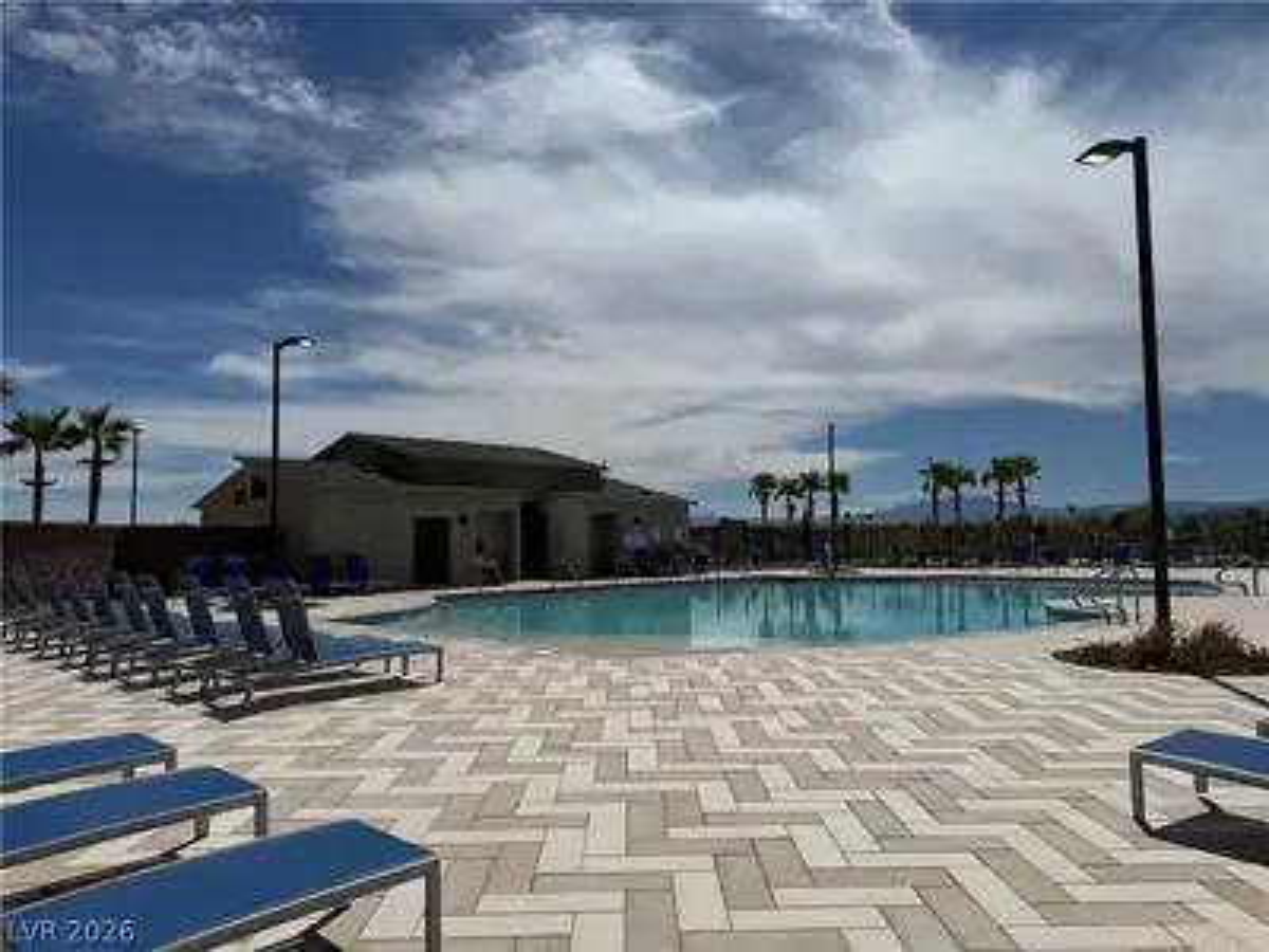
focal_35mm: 24
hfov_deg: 71.6
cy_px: 476
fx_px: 880
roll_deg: +0.8
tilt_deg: +2.2
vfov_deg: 56.8
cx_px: 634
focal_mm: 6.76
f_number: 1.78
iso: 50
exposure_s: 1/14286
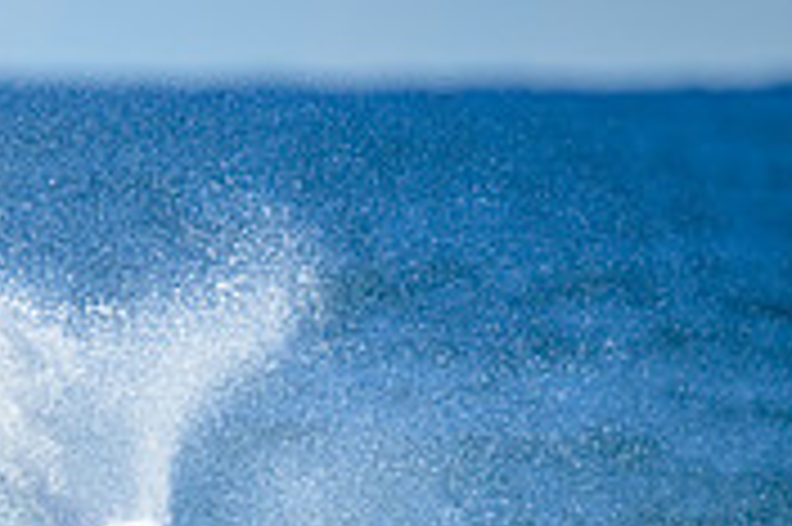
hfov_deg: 0.8
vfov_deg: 0.5
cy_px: 690
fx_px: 59146
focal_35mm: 2691
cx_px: -140
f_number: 6.3
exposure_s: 1/2000
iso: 180
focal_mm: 800
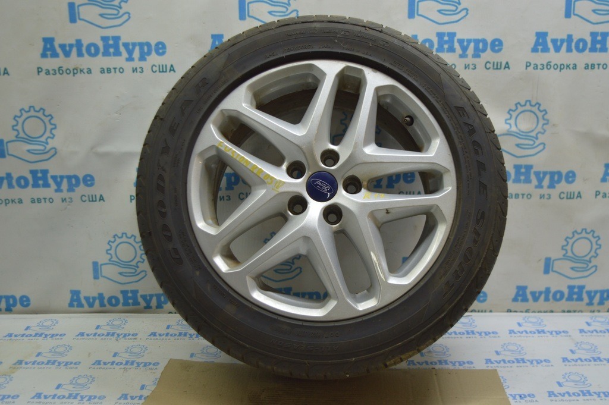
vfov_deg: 31.8
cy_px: 202
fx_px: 710
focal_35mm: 42
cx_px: 304
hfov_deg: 46.4
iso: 400
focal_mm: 28
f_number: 4.2
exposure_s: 1/60
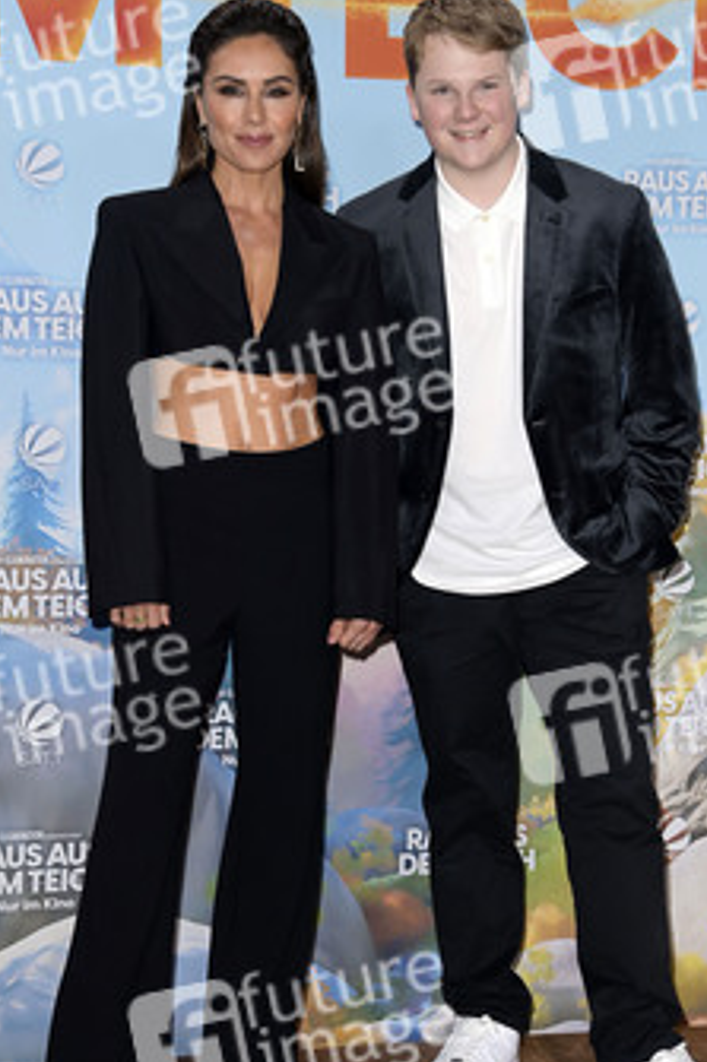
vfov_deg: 21.9
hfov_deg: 14.7
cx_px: 384
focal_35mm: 93
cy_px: 552
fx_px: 2742
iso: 640
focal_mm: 78
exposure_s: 1/250
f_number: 5.6
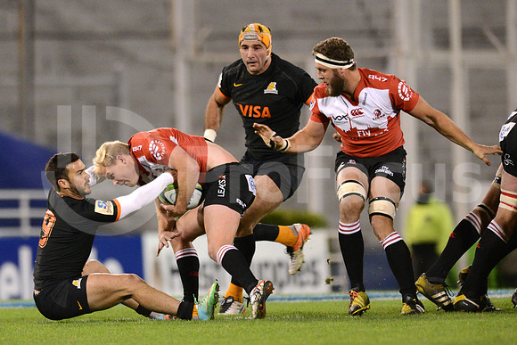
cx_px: 258
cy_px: 172
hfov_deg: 4.9
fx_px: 6033
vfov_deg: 3.3
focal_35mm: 420
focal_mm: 420
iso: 4500
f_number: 4
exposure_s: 1/640
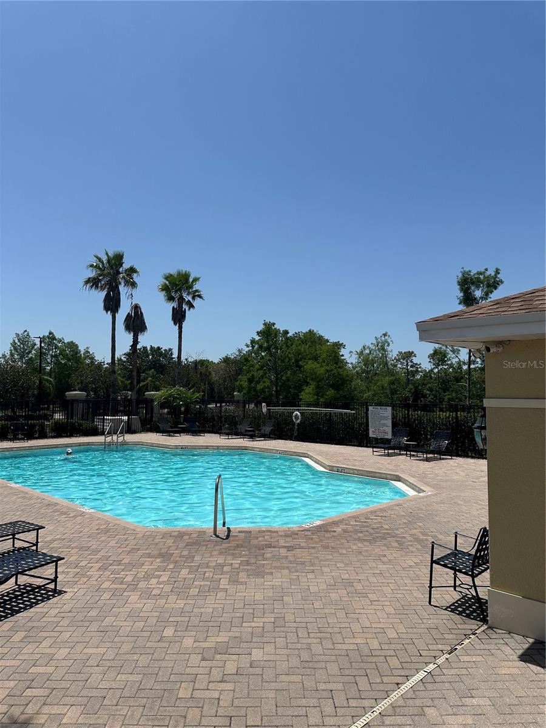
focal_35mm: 24
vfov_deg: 71.6
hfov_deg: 56.8
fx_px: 505
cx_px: 273
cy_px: 364
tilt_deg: +3.0
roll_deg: -0.4
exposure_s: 1/8929
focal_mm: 6.86
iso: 80
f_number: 1.78
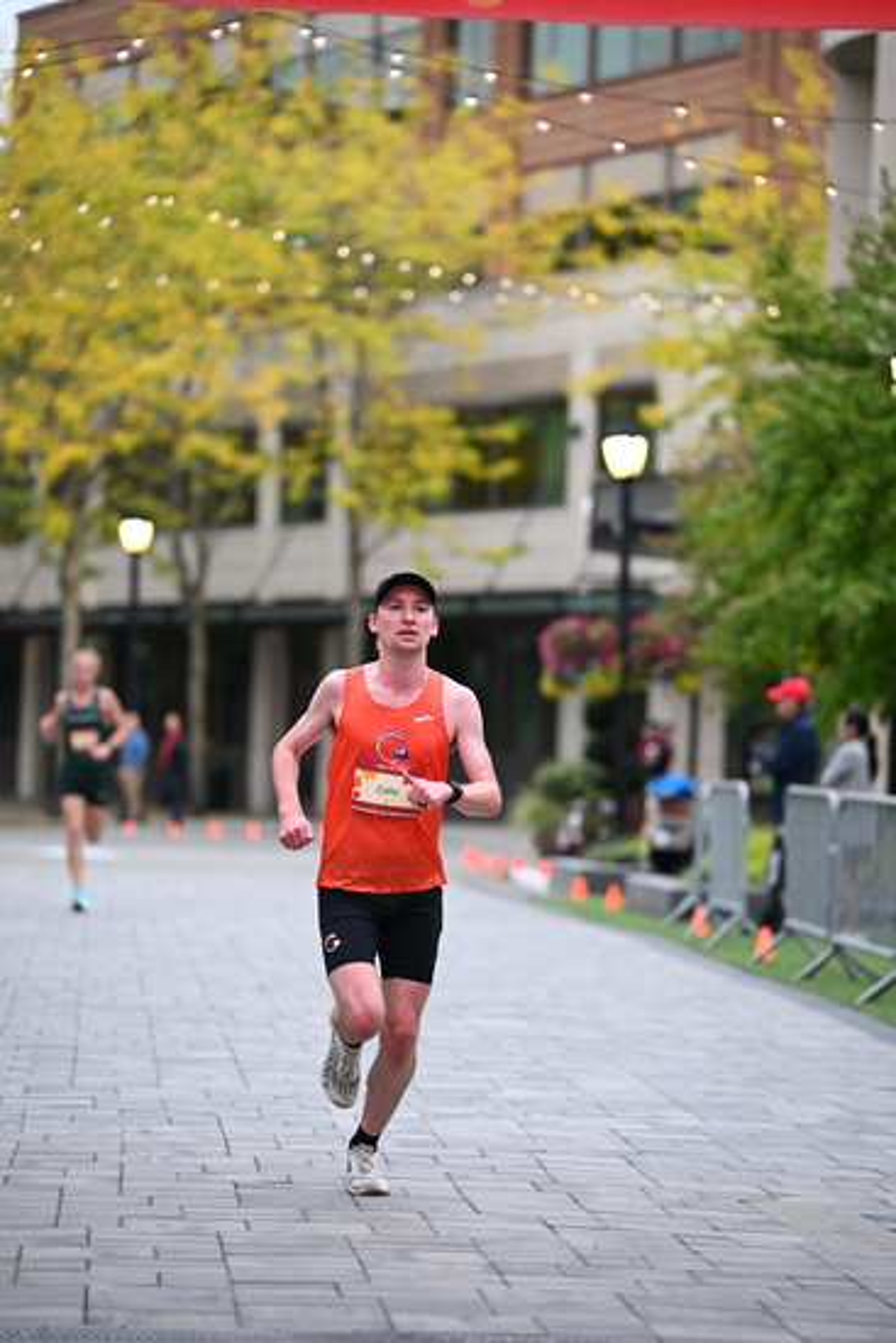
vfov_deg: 14.6
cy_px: 672
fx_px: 5223
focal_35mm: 140
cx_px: 448
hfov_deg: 9.8
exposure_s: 1/1000
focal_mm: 140
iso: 1600
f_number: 2.8
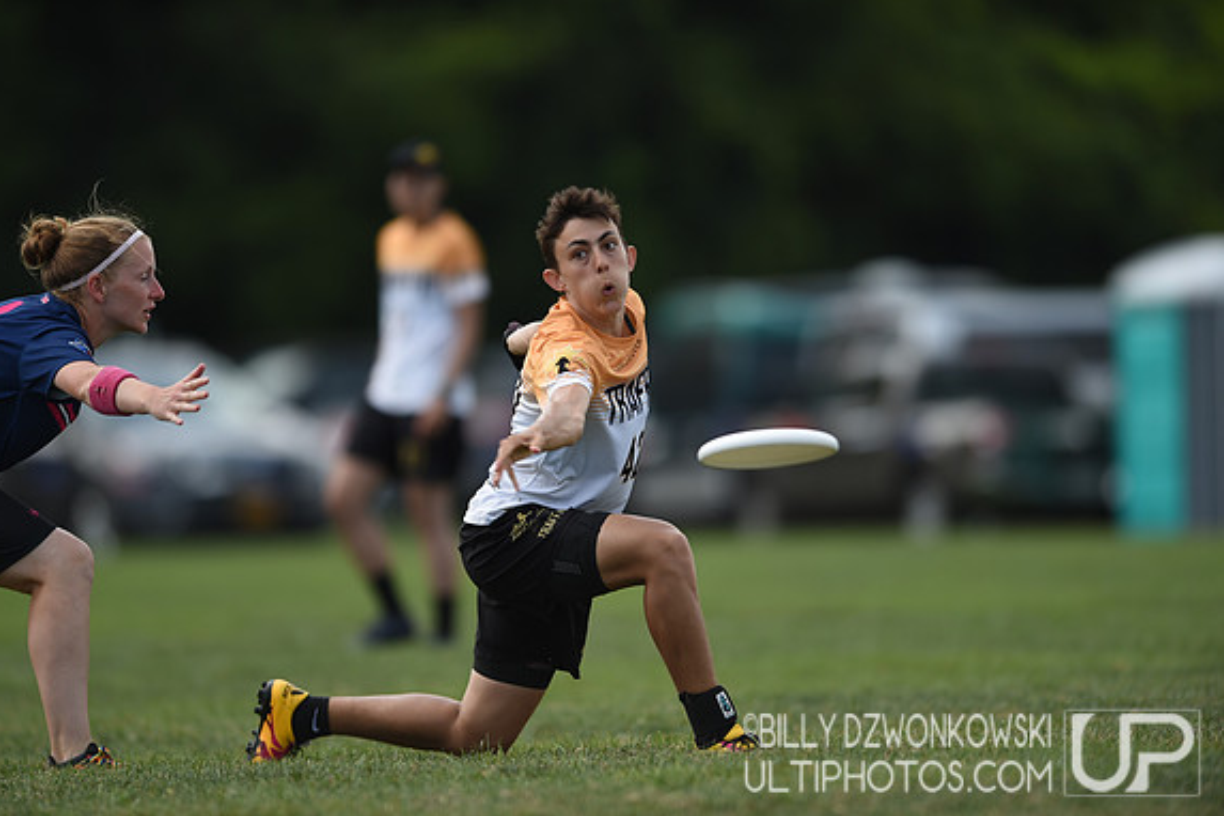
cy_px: 407
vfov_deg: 3.4
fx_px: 13735
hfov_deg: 5.1
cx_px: 607
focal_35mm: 404
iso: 100
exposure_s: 1/1000
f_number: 2.8
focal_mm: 400
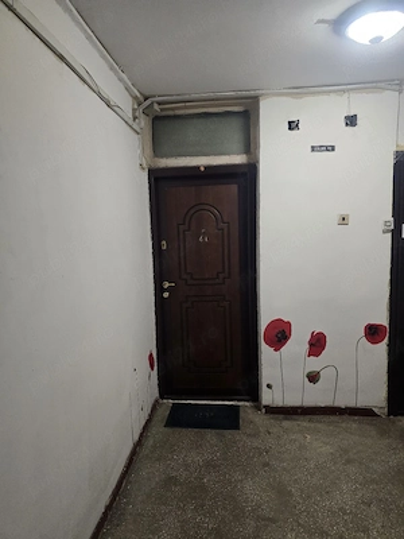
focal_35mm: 23
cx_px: 202
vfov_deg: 73.9
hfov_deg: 58.9
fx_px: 358
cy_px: 270
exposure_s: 1/101
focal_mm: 6.3
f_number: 1.7
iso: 640
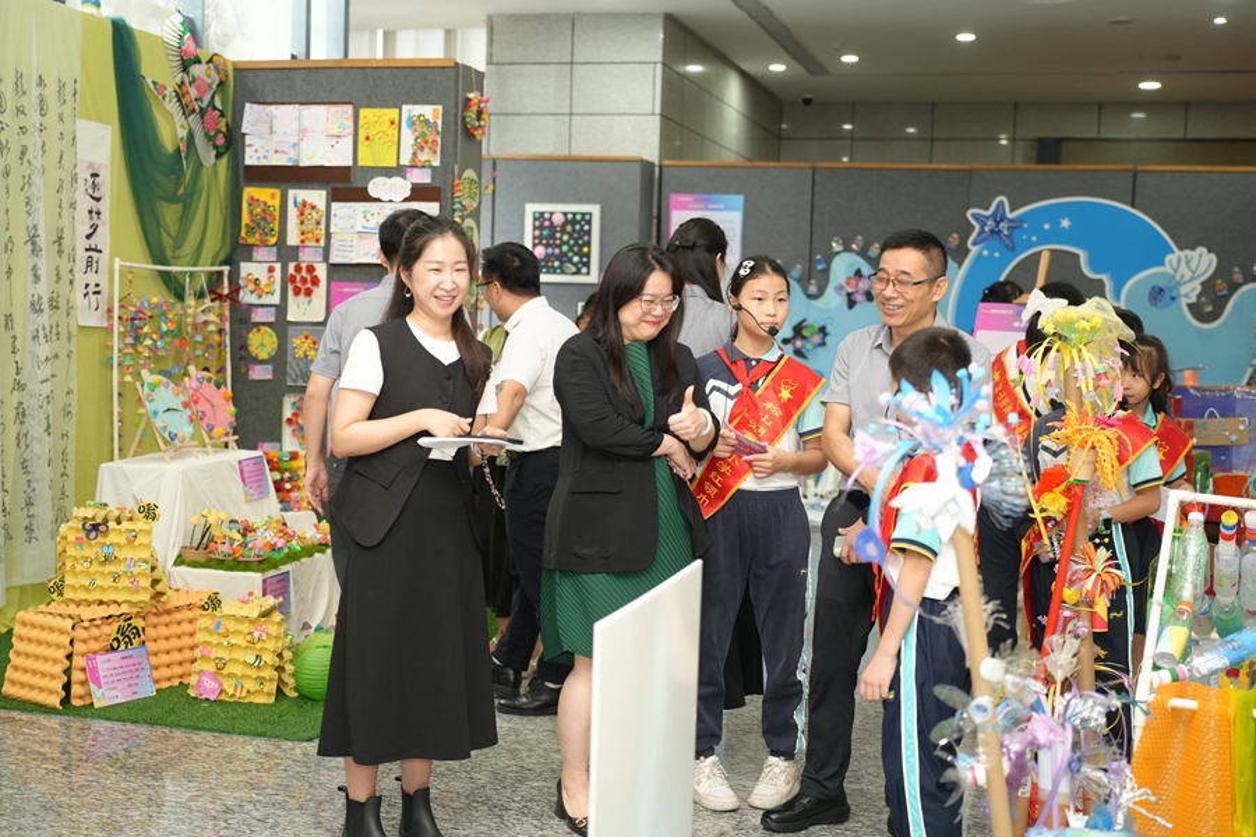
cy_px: 418
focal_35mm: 45
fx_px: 1570
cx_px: 628
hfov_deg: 43.6
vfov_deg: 29.9
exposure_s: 1/100
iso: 1000
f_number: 2.8
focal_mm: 45
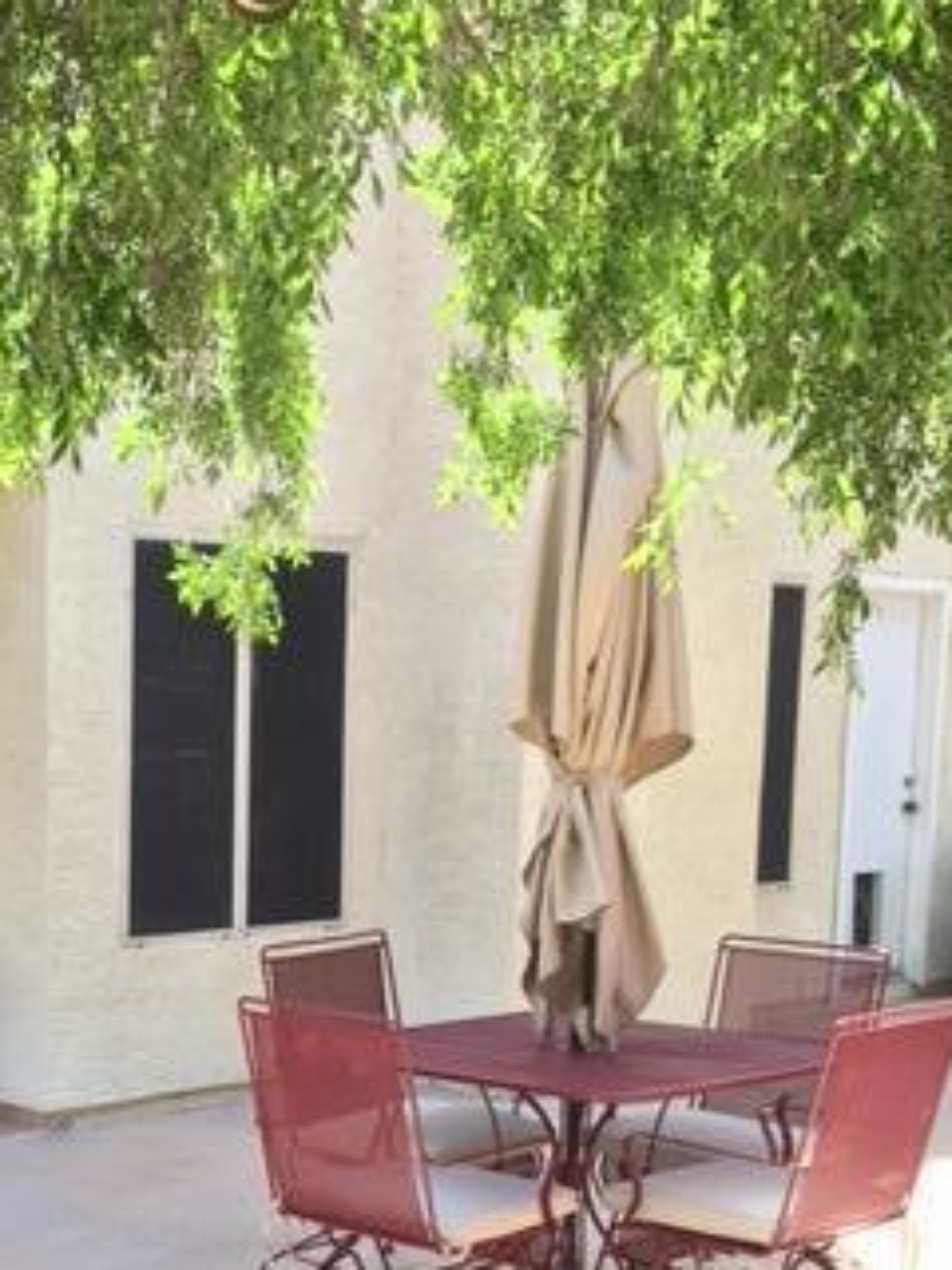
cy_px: 1052
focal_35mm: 58
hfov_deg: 24.6
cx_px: 111
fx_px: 2127
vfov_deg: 32.2
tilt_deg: -8.6
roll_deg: -0.3
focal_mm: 4.15
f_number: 2.2
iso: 25
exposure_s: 1/184
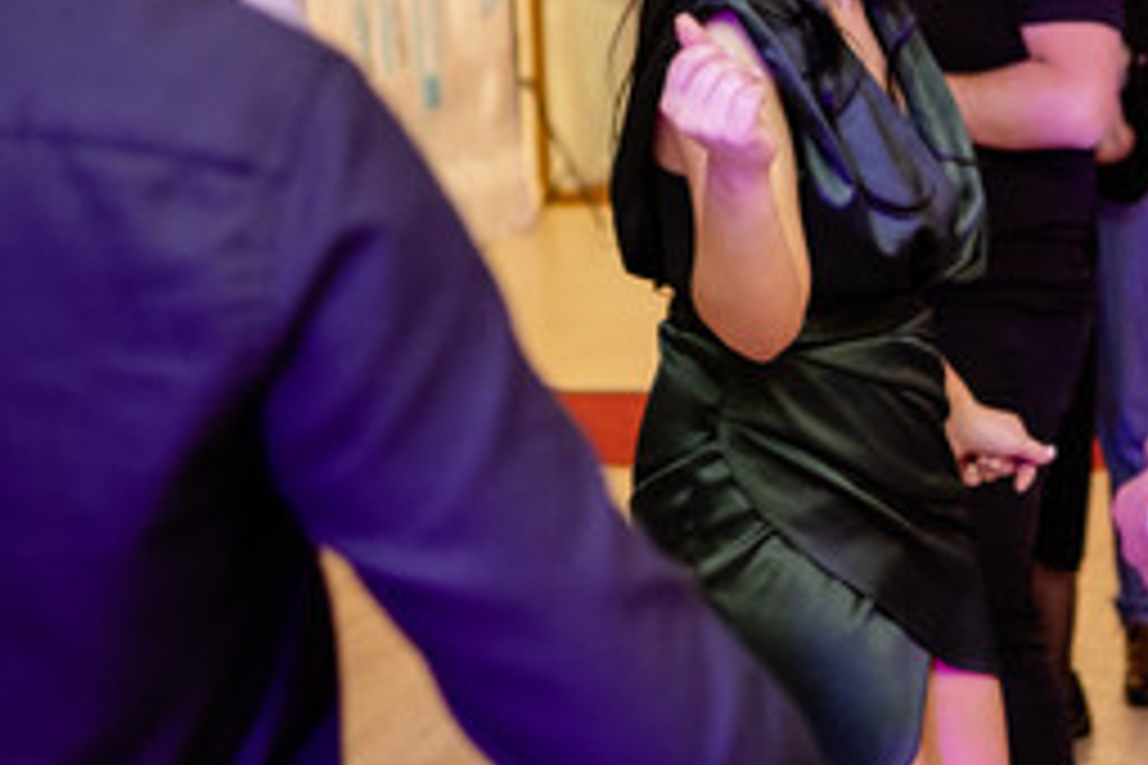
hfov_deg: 23.0
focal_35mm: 88
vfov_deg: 15.3
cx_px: 801
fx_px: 2806
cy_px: 20
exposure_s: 1/200
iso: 640
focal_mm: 23
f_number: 1.4
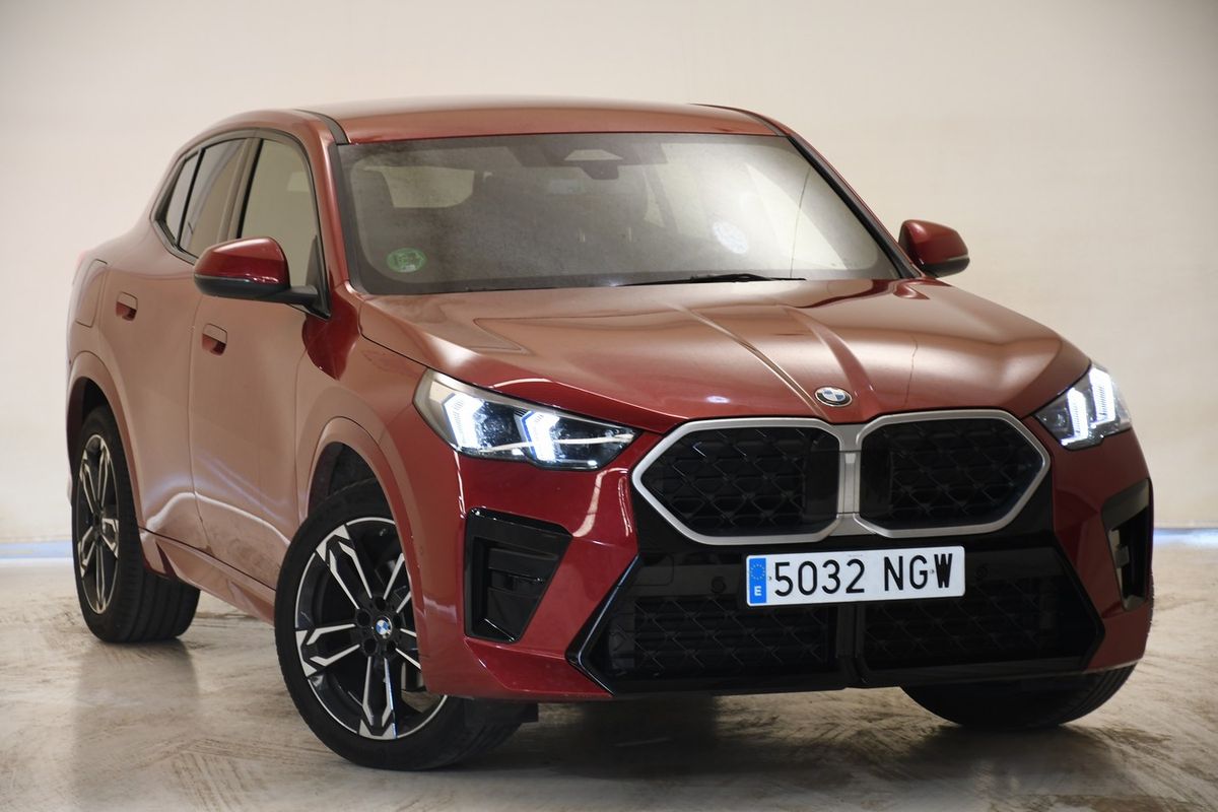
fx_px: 4296
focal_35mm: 127
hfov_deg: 16.1
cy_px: 406
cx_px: 609
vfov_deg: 10.8
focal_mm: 85
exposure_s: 1/30
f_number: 5.3
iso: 640
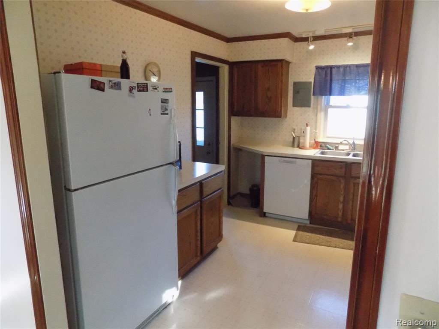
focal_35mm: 23
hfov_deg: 73.9
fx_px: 292
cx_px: 220
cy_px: 164
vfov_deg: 58.9
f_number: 3.1
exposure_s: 1/125
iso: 800
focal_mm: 4
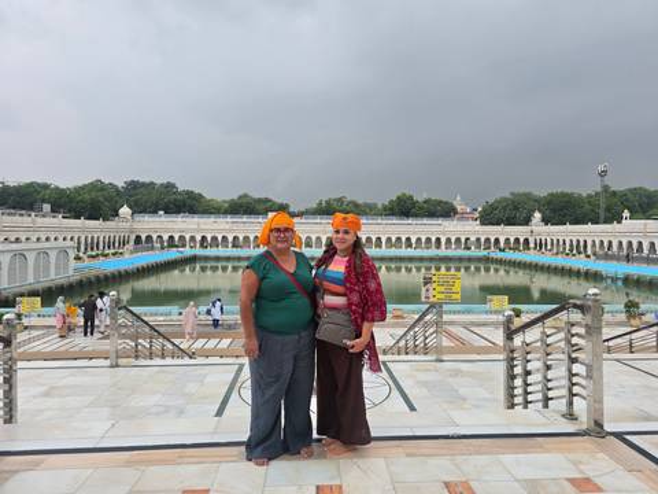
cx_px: 329
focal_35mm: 23
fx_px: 437
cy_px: 247
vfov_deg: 58.9
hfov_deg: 73.9
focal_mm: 6.3
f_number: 1.7
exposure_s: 1/221
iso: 12
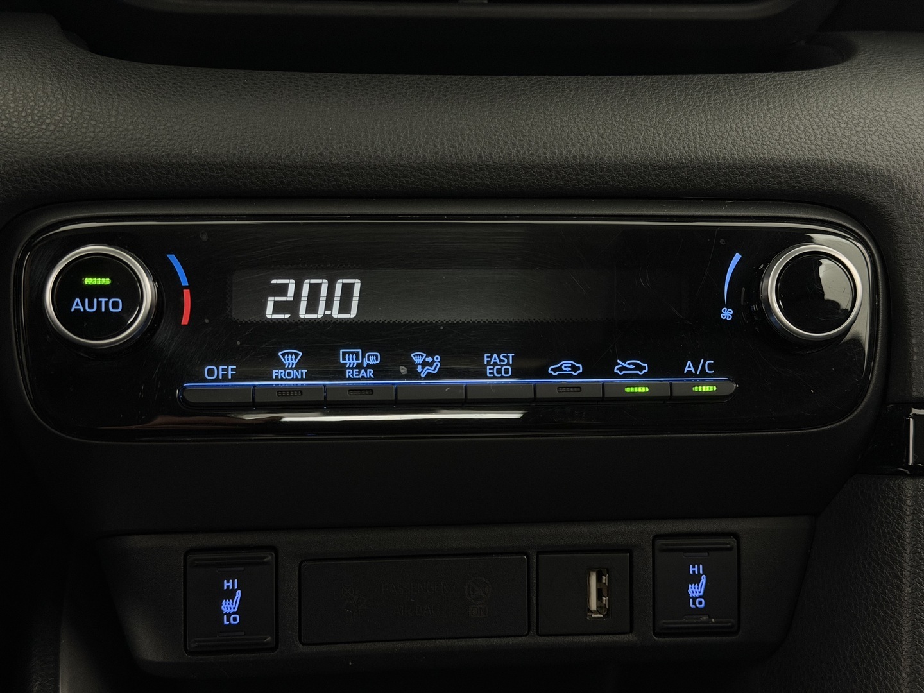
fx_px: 1281
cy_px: 346
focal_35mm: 48
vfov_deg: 30.3
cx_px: 462
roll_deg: -0.5
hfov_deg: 39.7
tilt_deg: -10.0
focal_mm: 6.76
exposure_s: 1/25
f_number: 1.78
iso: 500
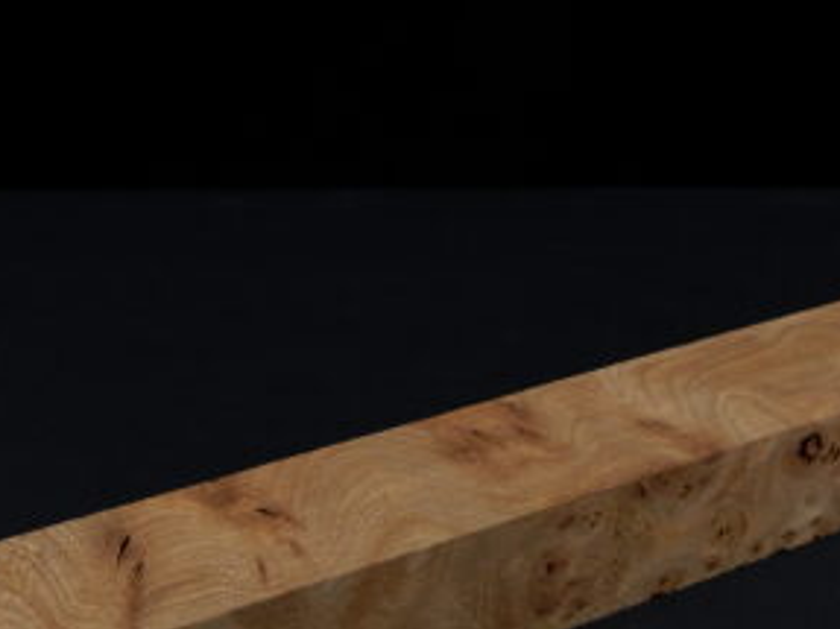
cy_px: 538
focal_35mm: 71
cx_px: 419
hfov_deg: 27.4
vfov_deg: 20.4
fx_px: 1722
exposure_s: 1/160
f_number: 3.3
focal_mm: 6.1
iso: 125
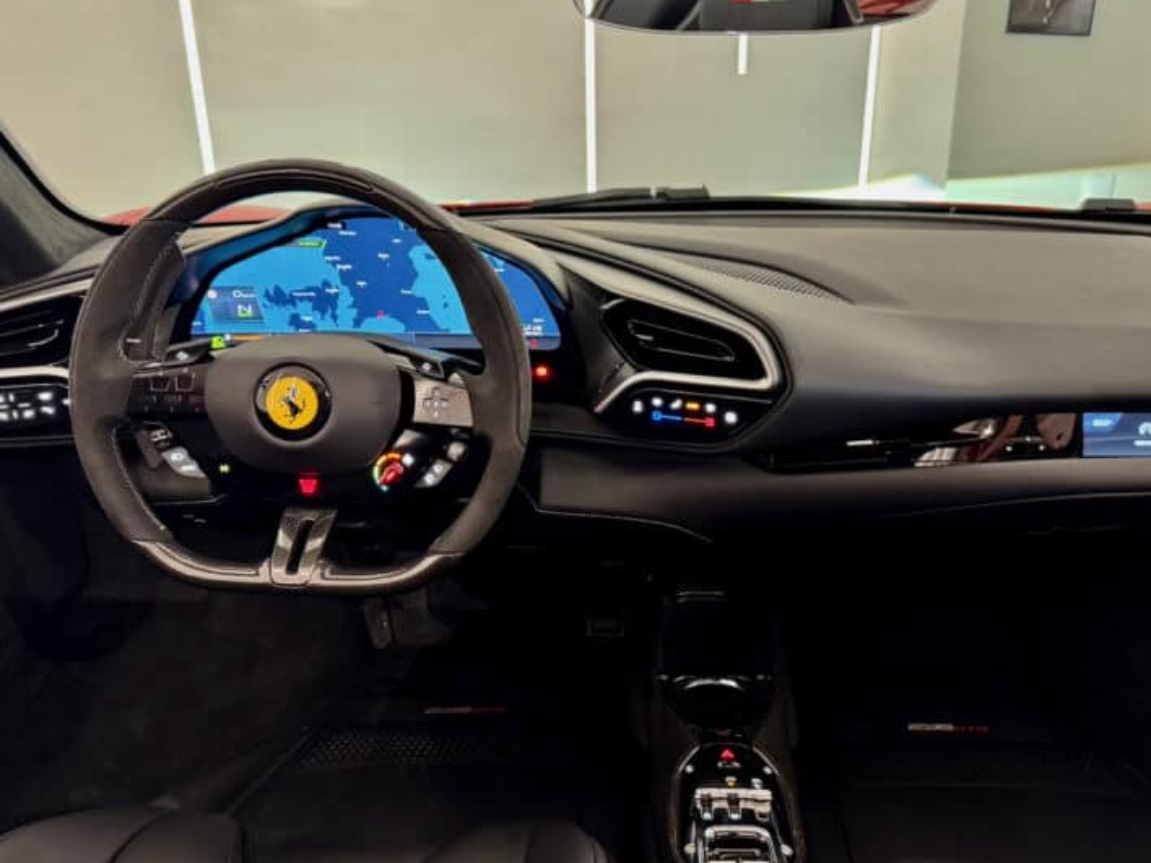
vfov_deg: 51.3
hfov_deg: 65.2
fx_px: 898
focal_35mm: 27
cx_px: 621
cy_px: 445
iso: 400
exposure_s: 1/50
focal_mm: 6.8
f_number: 1.8
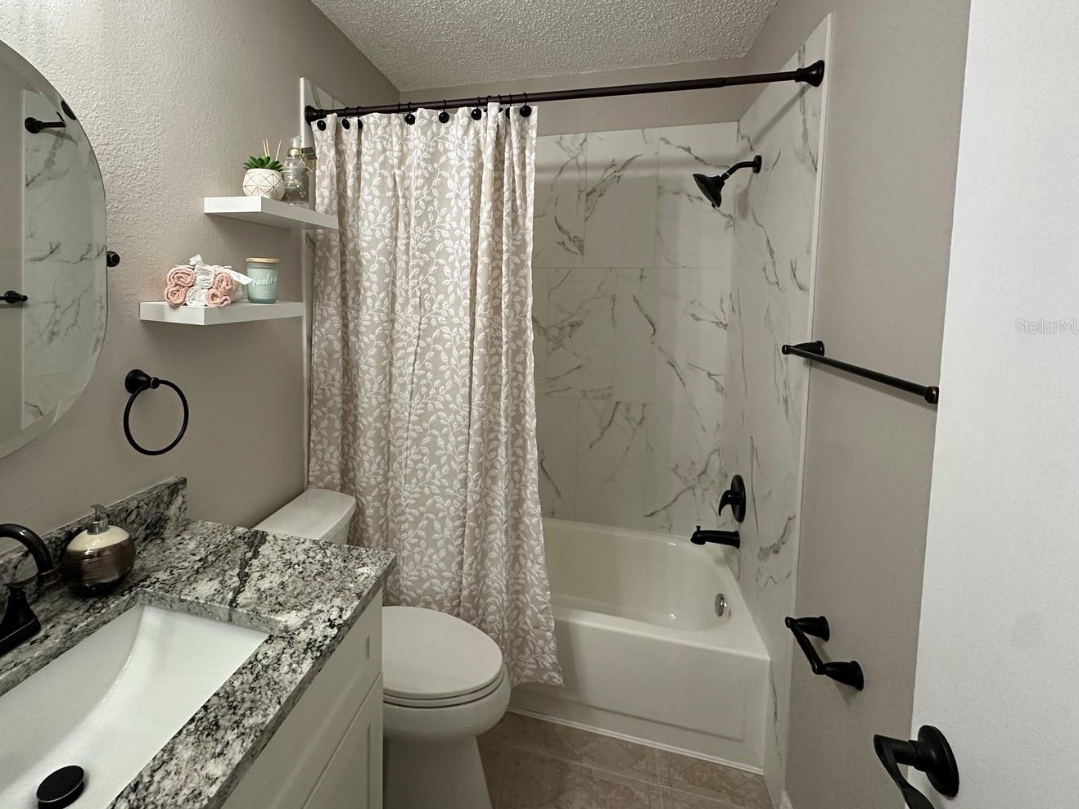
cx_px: 438
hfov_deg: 90.0
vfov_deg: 73.9
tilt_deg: -4.4
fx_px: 530
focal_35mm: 17
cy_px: 326
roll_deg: -0.7
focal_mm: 2.22
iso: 250
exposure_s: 1/120
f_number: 2.2
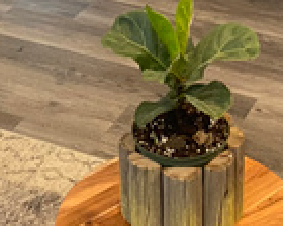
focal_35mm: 116
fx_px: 972
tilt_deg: -11.9
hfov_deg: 16.6
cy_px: -228
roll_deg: +0.3
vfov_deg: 11.9
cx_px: 117
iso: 250
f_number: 1.8
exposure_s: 1/60
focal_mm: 4.25
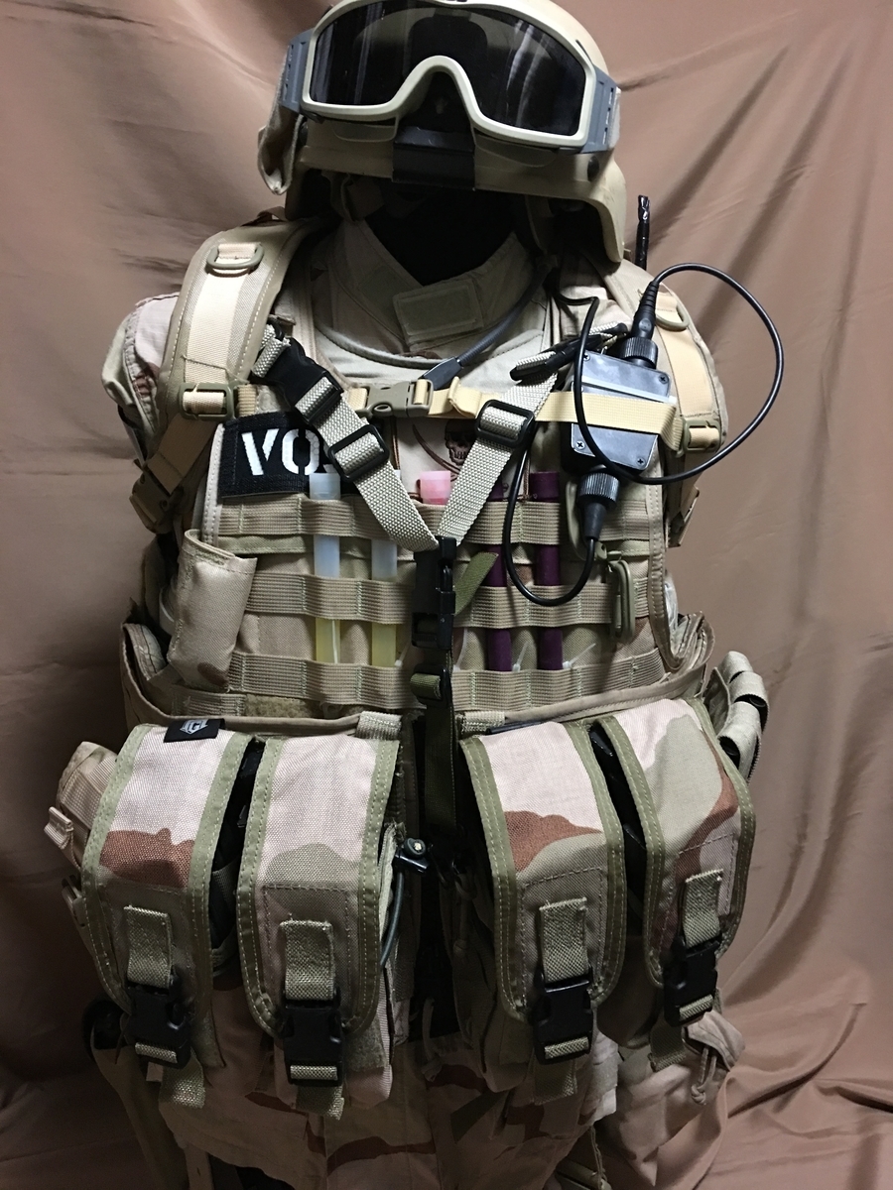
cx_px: 446
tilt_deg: -11.8
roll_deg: +1.1
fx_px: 997
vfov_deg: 61.7
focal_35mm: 29
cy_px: 595
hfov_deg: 48.2
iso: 64
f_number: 2.2
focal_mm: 4.15
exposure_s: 1/4
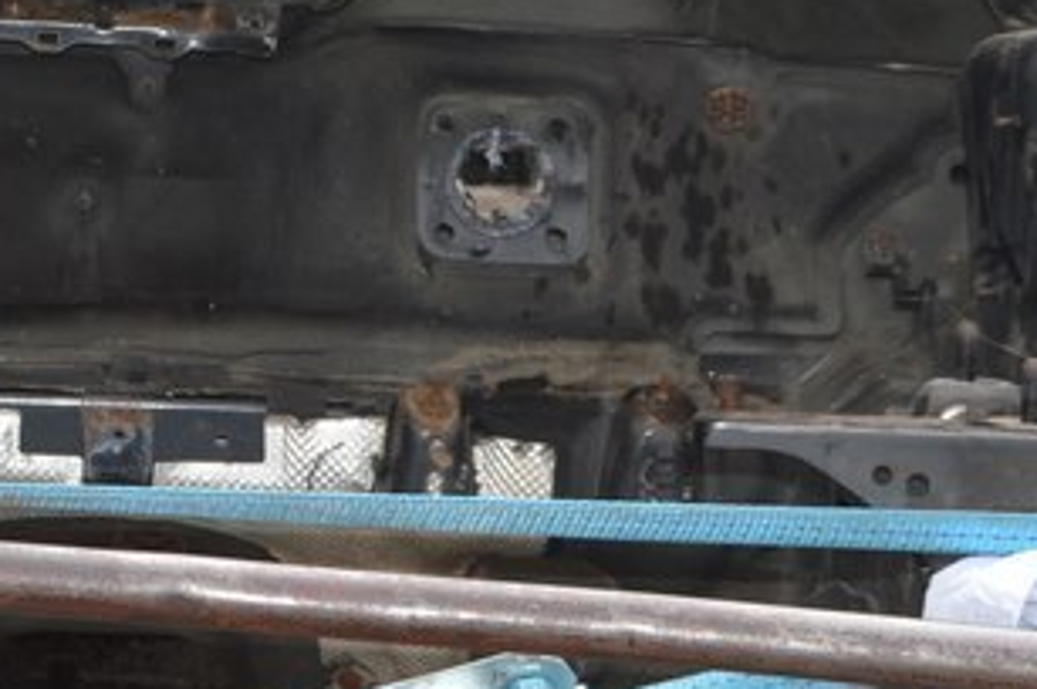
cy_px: 157
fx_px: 4028
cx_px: 74
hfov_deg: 14.5
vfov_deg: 9.8
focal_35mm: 140
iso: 100
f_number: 7.1
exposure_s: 1/200
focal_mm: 28
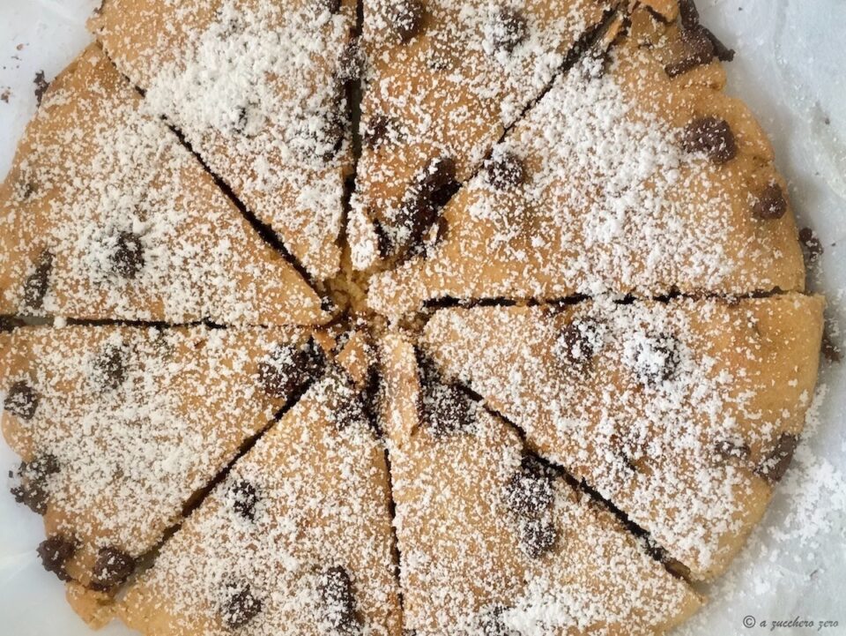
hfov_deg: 51.3
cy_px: 318
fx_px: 880
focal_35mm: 36
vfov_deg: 39.7
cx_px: 423
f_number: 2.2
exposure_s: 1/50
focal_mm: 4.15
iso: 160
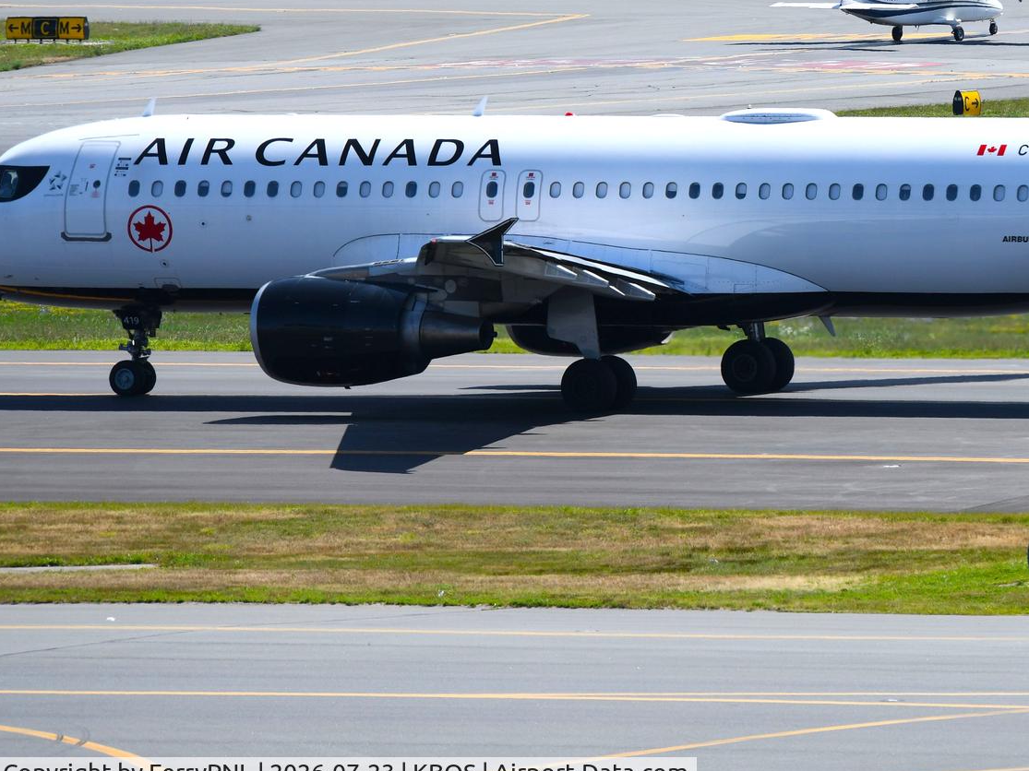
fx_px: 13286
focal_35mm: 447
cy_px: 200
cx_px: 779
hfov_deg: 4.4
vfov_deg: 3.3
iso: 200
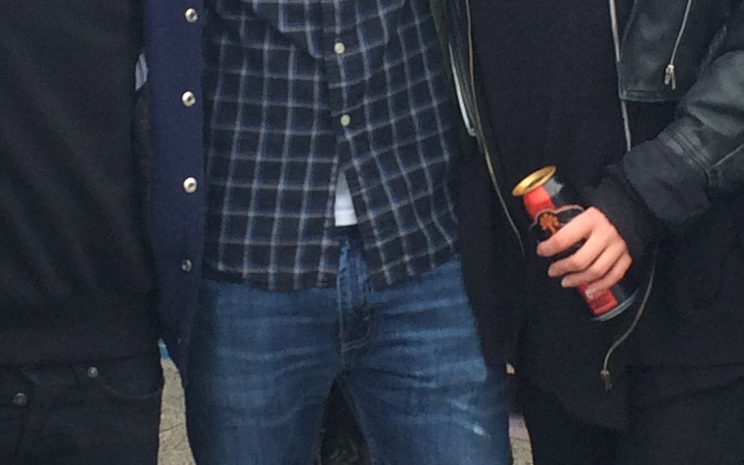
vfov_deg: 9.9
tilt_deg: -13.1
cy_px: 107
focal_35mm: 132
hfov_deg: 15.8
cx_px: 338
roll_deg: -0.2
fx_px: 2676
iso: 50
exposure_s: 1/60
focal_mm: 4.15
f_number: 2.2
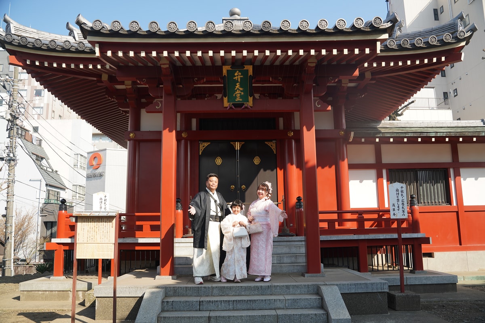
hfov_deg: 65.5
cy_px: 162
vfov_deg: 46.4
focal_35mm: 28
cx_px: 242
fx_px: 377
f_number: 5.6
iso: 100
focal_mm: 28
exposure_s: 1/125
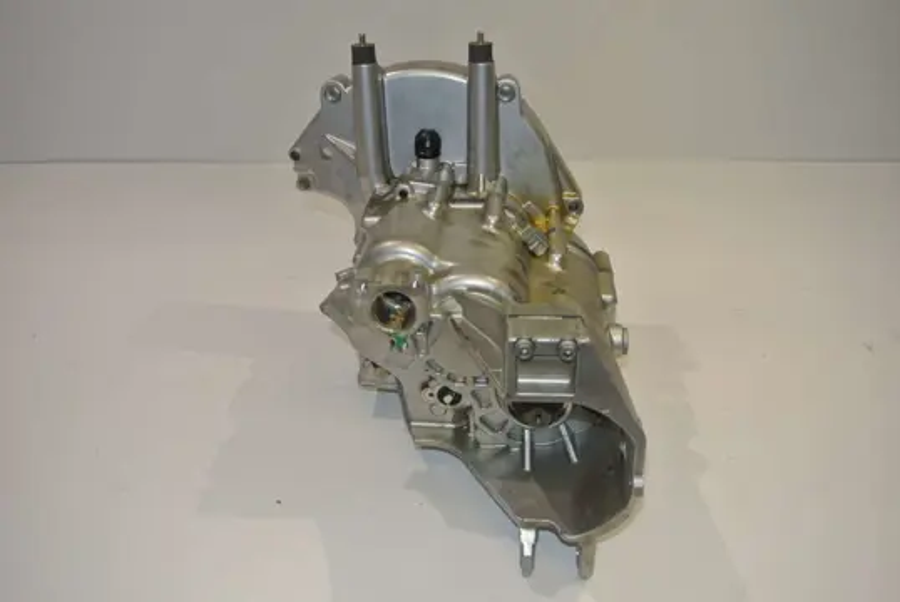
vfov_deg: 42.4
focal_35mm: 31
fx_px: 776
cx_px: 450
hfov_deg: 60.2
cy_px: 301
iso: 200
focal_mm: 11.8
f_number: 4
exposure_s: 1/60
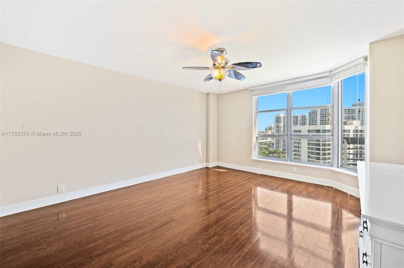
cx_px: 202
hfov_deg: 104.3
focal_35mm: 14
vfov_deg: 81.1
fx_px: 157
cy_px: 134
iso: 200
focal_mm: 14
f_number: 8
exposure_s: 1/13
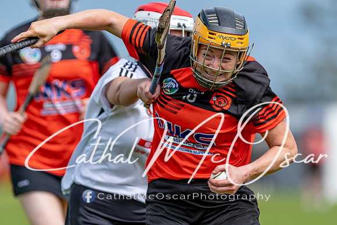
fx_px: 4213
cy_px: 112
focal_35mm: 450
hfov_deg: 4.6
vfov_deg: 3.1
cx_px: 168
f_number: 2.8
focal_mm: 300
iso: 110
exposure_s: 1/2000
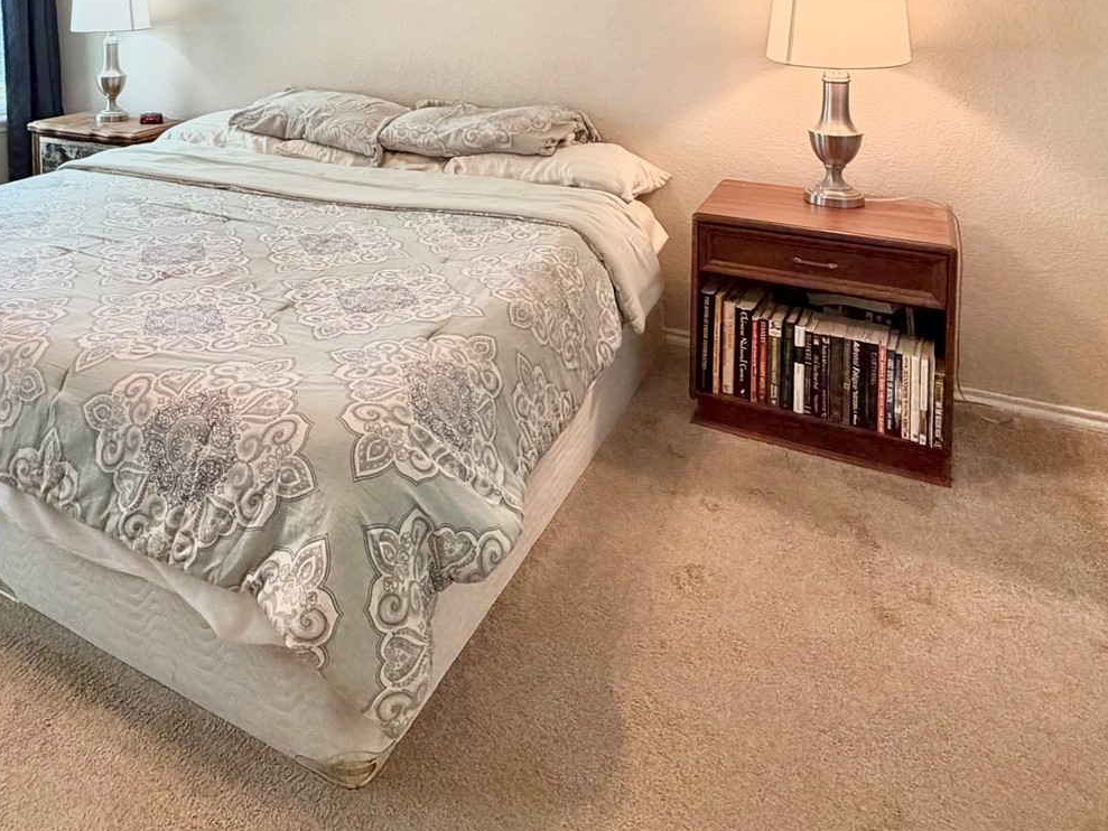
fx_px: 928
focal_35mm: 29
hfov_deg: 59.5
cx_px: 327
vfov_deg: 42.4
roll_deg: +0.1
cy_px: 20
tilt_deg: -3.5
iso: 200
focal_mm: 2.22
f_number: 2.2
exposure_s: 1/60
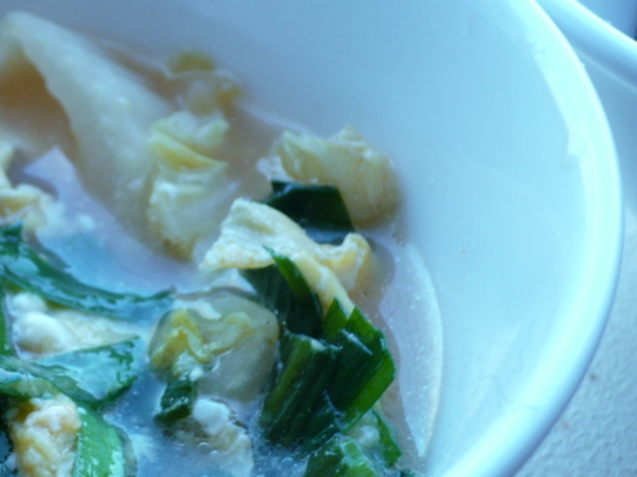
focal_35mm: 117
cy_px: 206
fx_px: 2152
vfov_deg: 12.7
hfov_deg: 16.7
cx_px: 123
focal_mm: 10.9
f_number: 3.9
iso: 100
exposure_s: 1/30
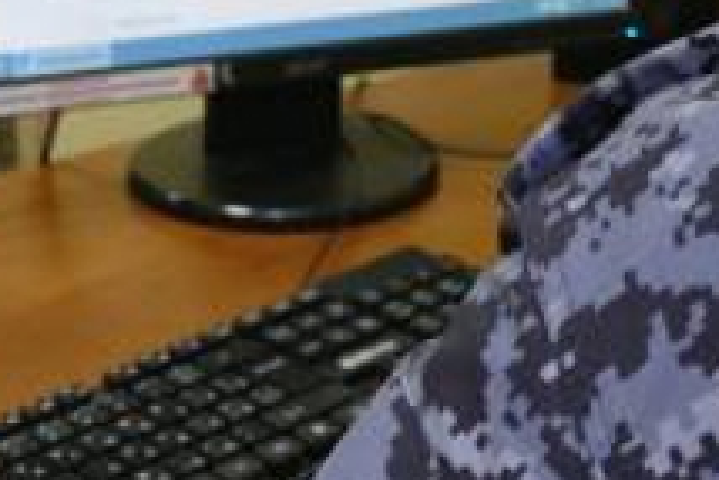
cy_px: -64
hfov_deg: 14.7
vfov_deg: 10.2
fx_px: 2658
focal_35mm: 133
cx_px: 931
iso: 1000
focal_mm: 13.7
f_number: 3.1
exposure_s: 1/80
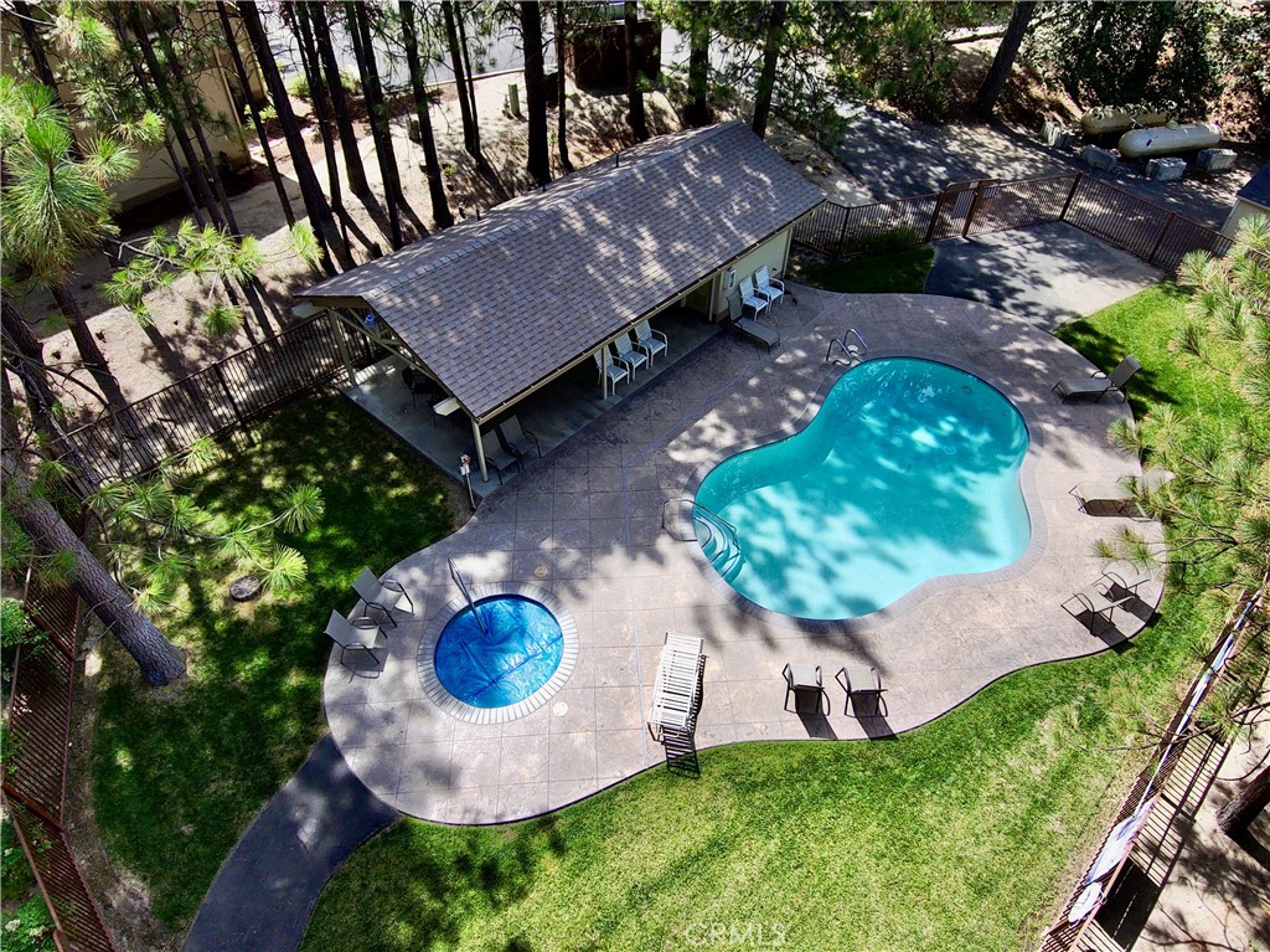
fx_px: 770
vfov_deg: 63.4
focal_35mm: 21
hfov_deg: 79.0
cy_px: 476
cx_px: 635
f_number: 2.8
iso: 100
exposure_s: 1/793
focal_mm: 3.7
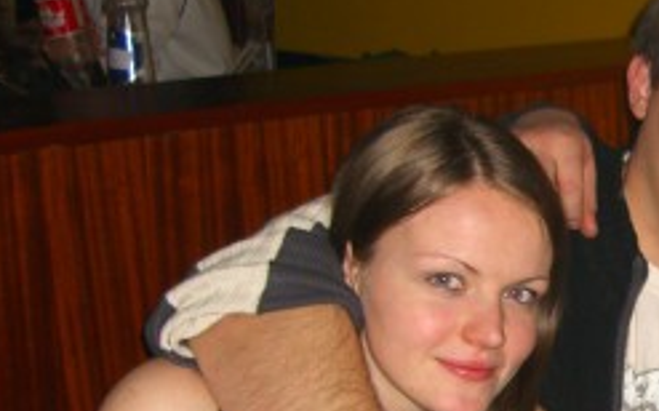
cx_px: 723
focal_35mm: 98
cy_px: 371
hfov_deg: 20.3
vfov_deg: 13.2
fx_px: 1759
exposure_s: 1/60
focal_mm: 7.9
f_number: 2.8
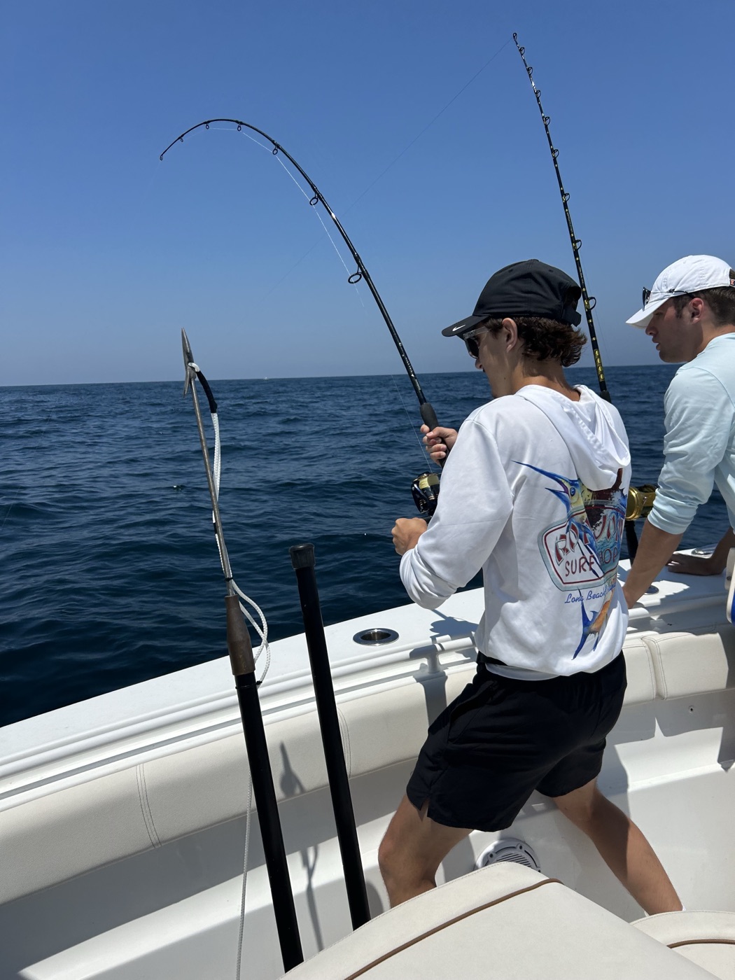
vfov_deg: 67.3
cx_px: 368
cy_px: 490
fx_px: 736
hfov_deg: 53.1
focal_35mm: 26
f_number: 1.5
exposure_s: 1/12658
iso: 50
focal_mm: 5.7
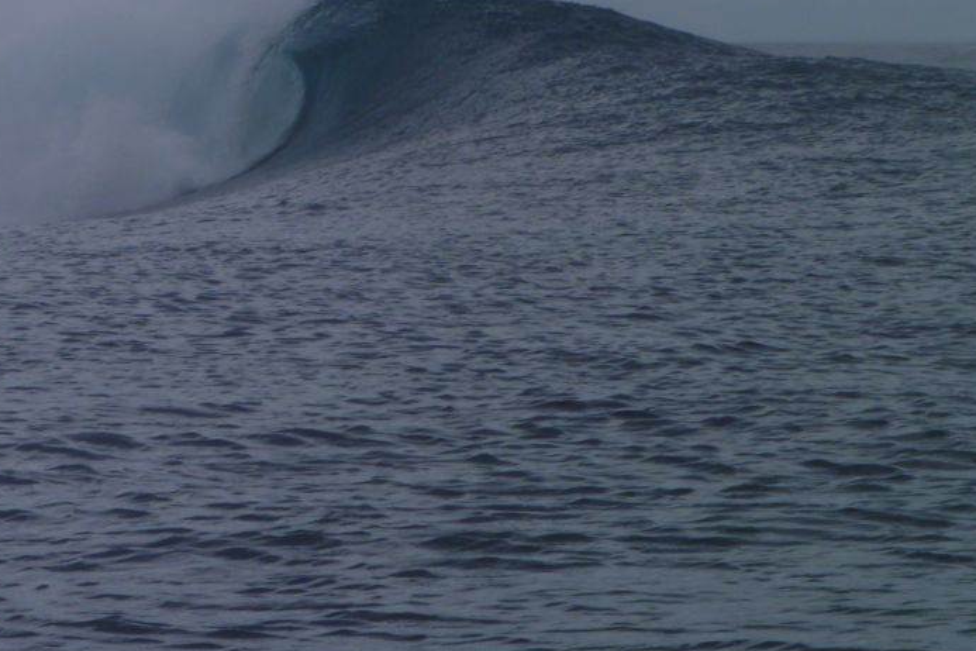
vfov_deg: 5.1
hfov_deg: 7.6
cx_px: 227
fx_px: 7292
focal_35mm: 269
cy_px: 169
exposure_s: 1/320
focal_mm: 25.2
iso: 80
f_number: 7.1
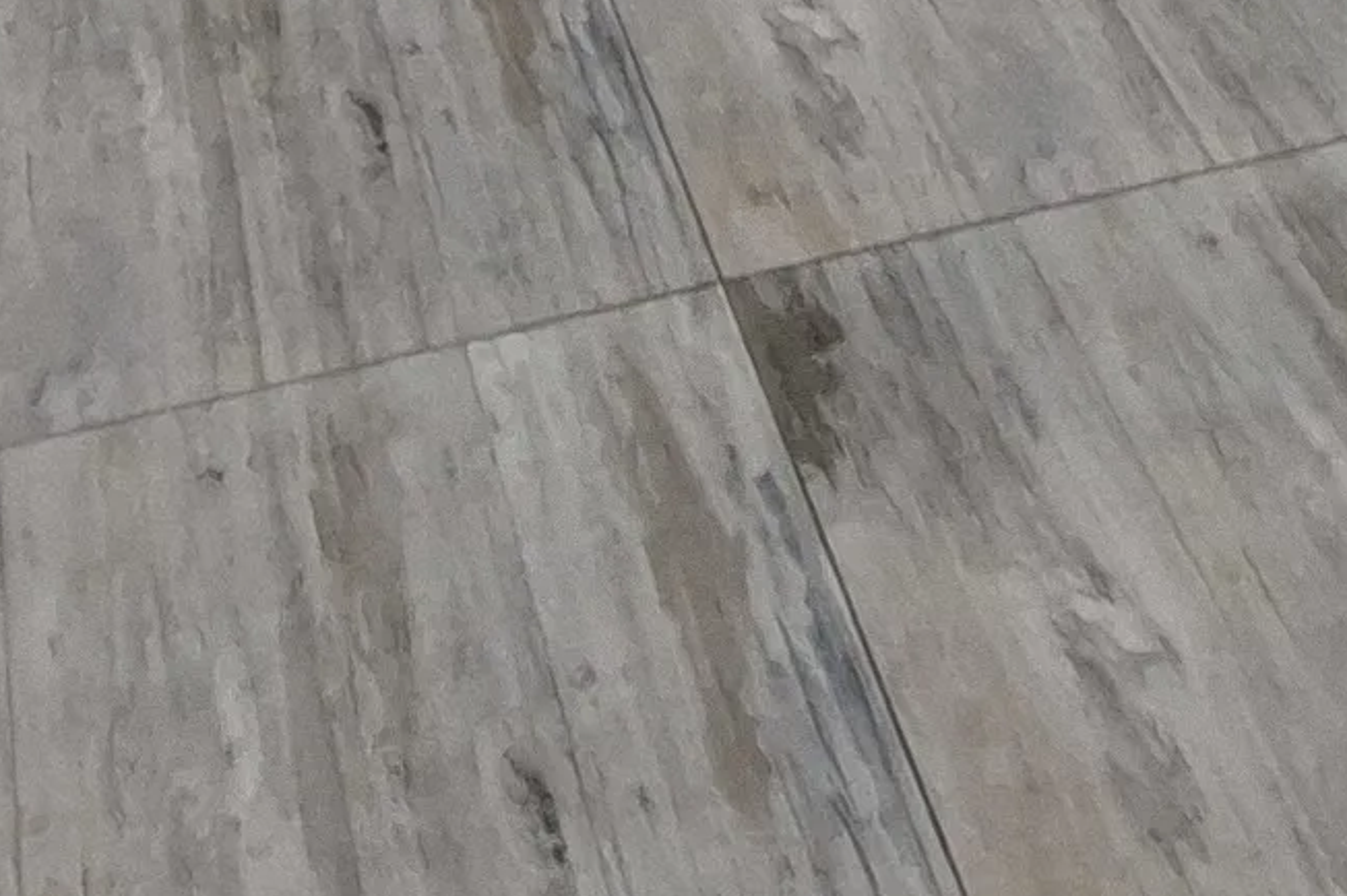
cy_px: -1509
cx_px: 1291
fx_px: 3104
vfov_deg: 11.8
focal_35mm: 83
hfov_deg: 23.6
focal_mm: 1.74
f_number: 2.2
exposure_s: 1/40
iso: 100
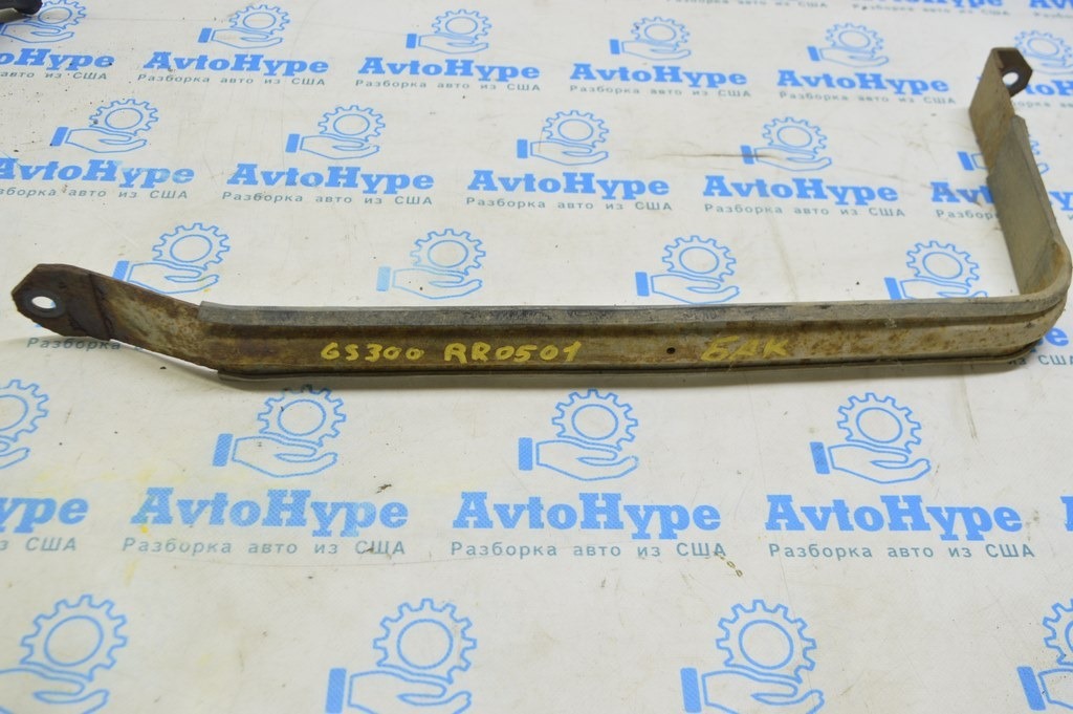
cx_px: 536
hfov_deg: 53.2
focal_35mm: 36
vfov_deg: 36.8
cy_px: 357
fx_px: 1072
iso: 400
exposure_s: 1/20
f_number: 5.6
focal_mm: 24
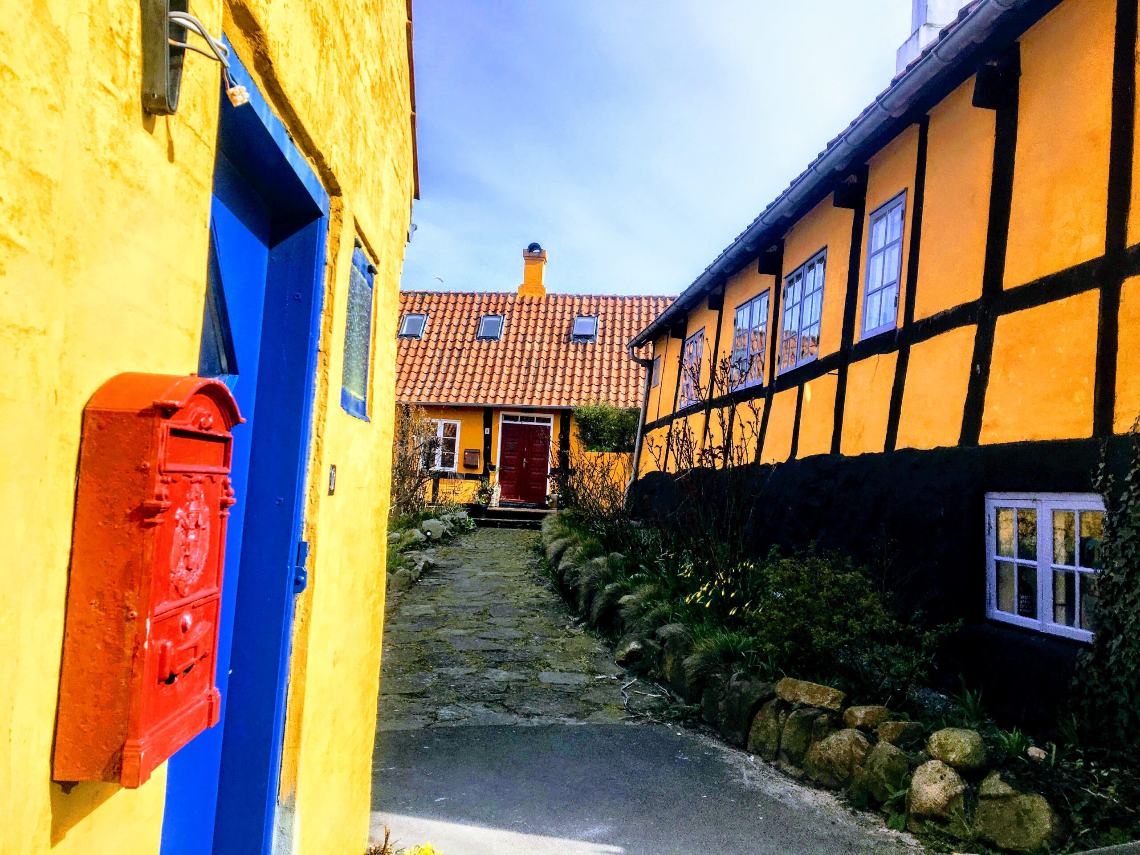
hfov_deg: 61.7
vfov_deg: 48.2
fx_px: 955
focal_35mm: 29
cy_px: 428
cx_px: 570
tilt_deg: +4.6
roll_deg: -4.1
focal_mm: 4.15
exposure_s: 1/1709
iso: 25
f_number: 2.2
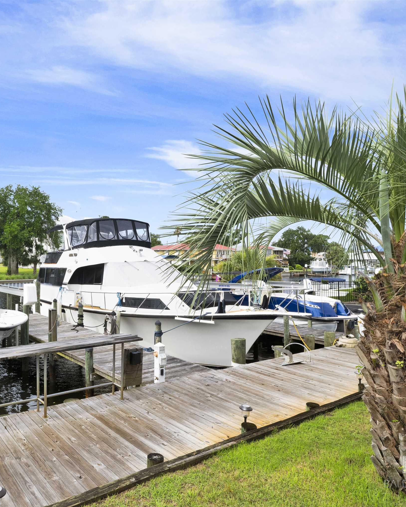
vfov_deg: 70.3
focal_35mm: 24
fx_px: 360
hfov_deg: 55.8
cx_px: 100
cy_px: 254
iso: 400
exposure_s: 1/400
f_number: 11
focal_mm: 17
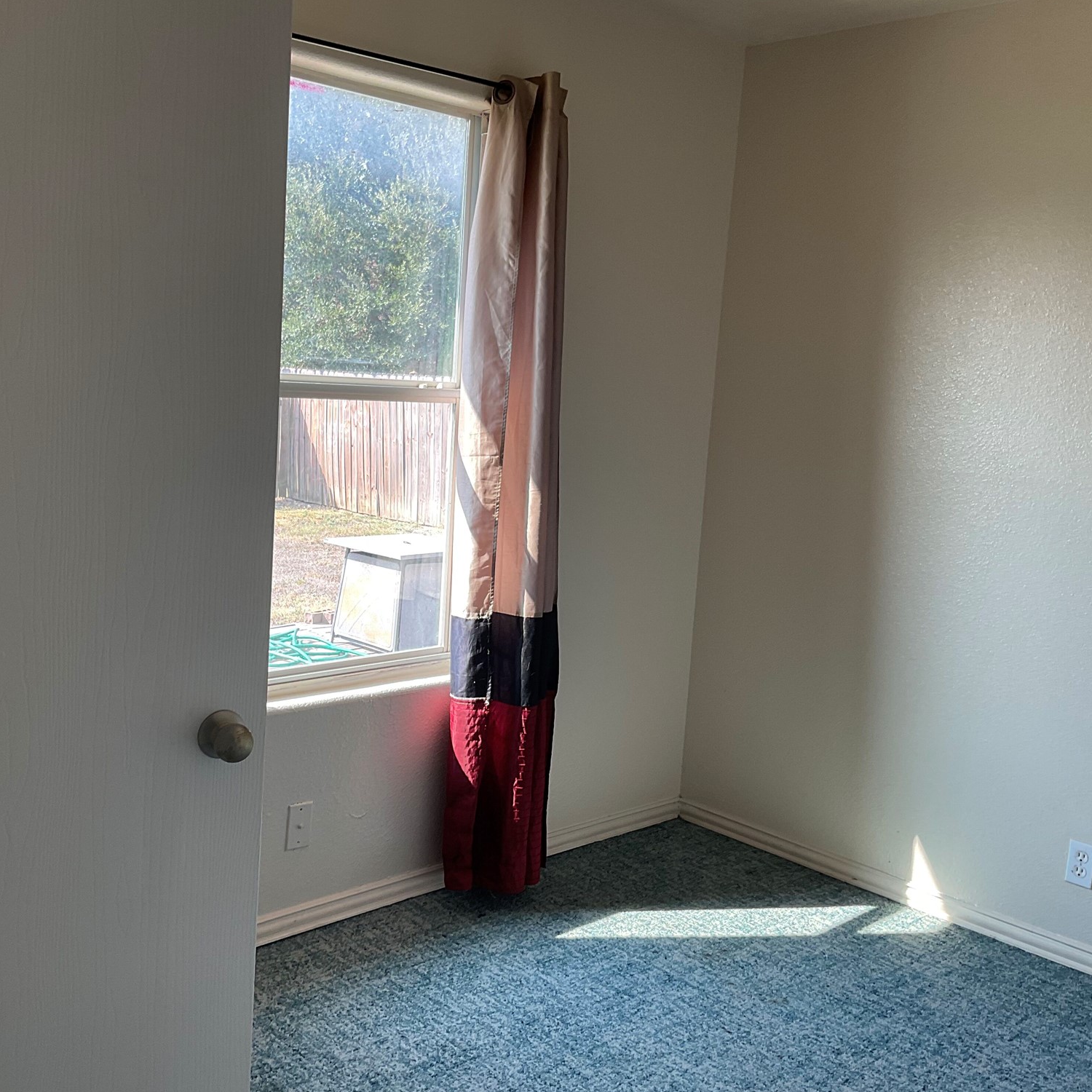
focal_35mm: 35
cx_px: 487
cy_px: 552
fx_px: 1249
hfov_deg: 47.1
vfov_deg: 47.2
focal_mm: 3
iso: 25
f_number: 1.8
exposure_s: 1/120
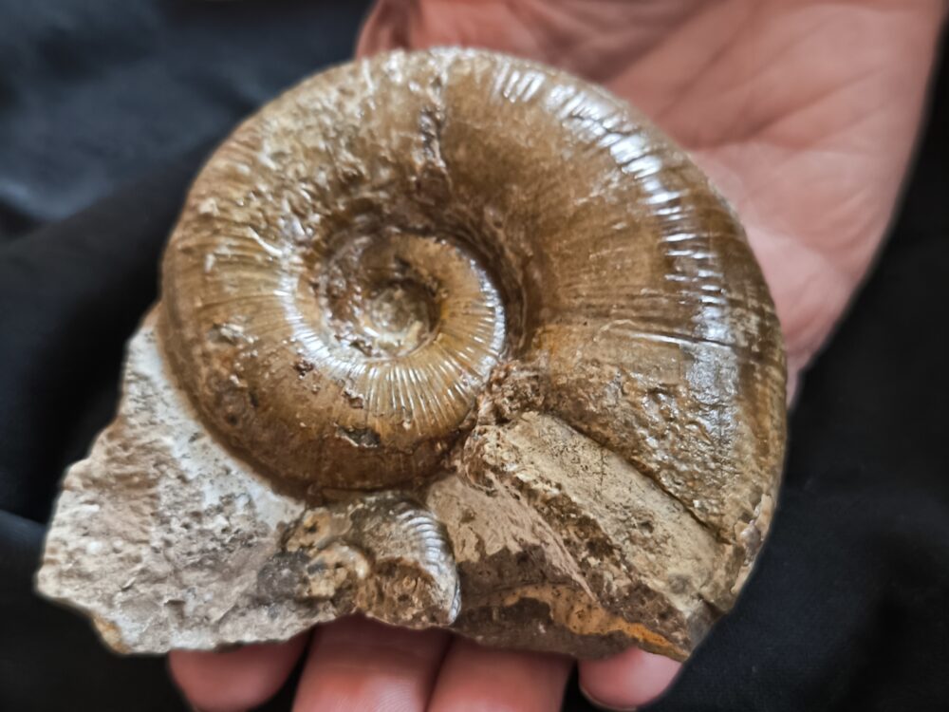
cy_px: 356
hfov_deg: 38.2
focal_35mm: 50
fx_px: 1371
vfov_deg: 29.1
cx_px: 474
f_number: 1.9
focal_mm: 6.92
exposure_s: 1/100
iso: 64
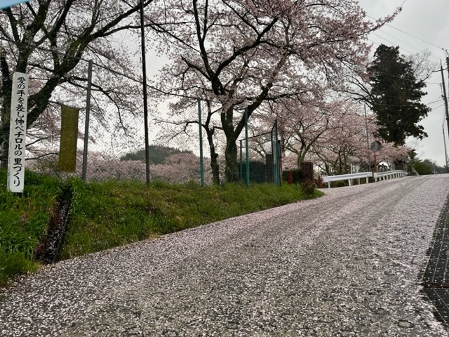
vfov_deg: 53.1
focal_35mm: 26
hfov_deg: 67.3
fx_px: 337
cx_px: 224
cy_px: 168
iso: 40
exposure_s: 1/254
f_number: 1.6
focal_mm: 5.1
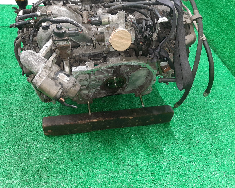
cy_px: 95
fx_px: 195
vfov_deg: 51.5
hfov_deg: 62.2
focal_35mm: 28
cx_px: 112
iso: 167
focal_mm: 3.93
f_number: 1.7
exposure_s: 1/25
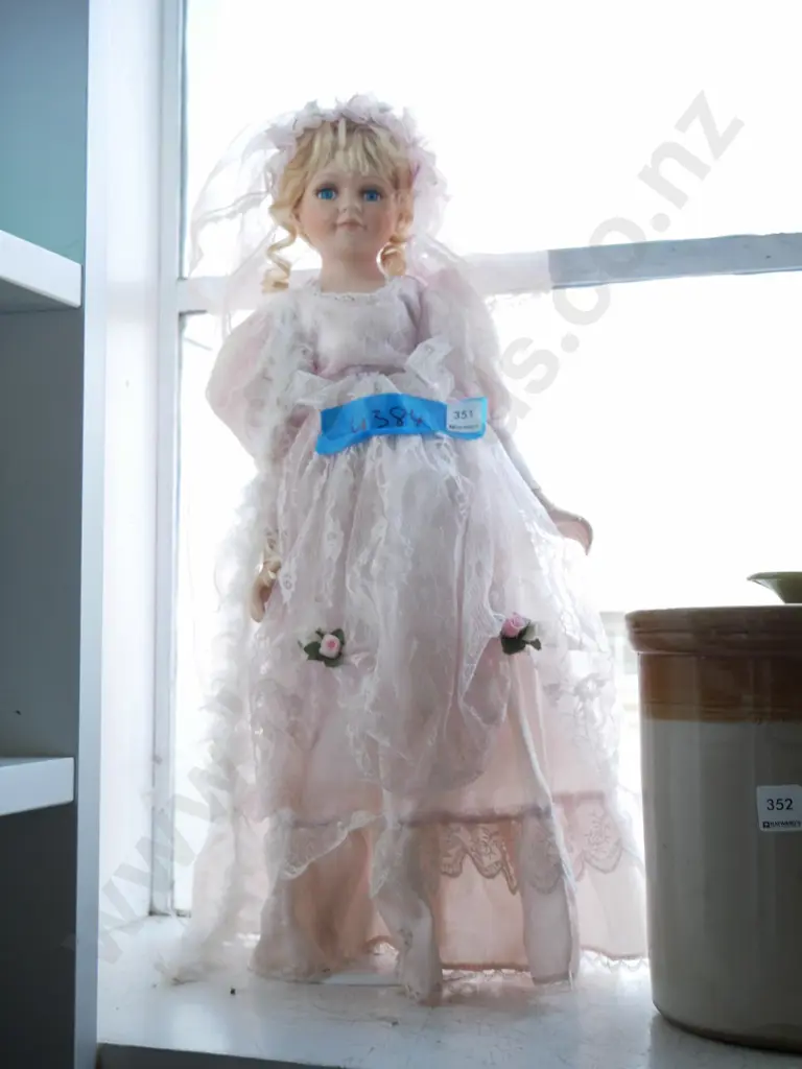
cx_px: 401
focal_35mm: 54
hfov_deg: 27.0
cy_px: 534
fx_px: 1668
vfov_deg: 35.5
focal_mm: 27
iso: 200
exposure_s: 1/80
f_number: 4.6
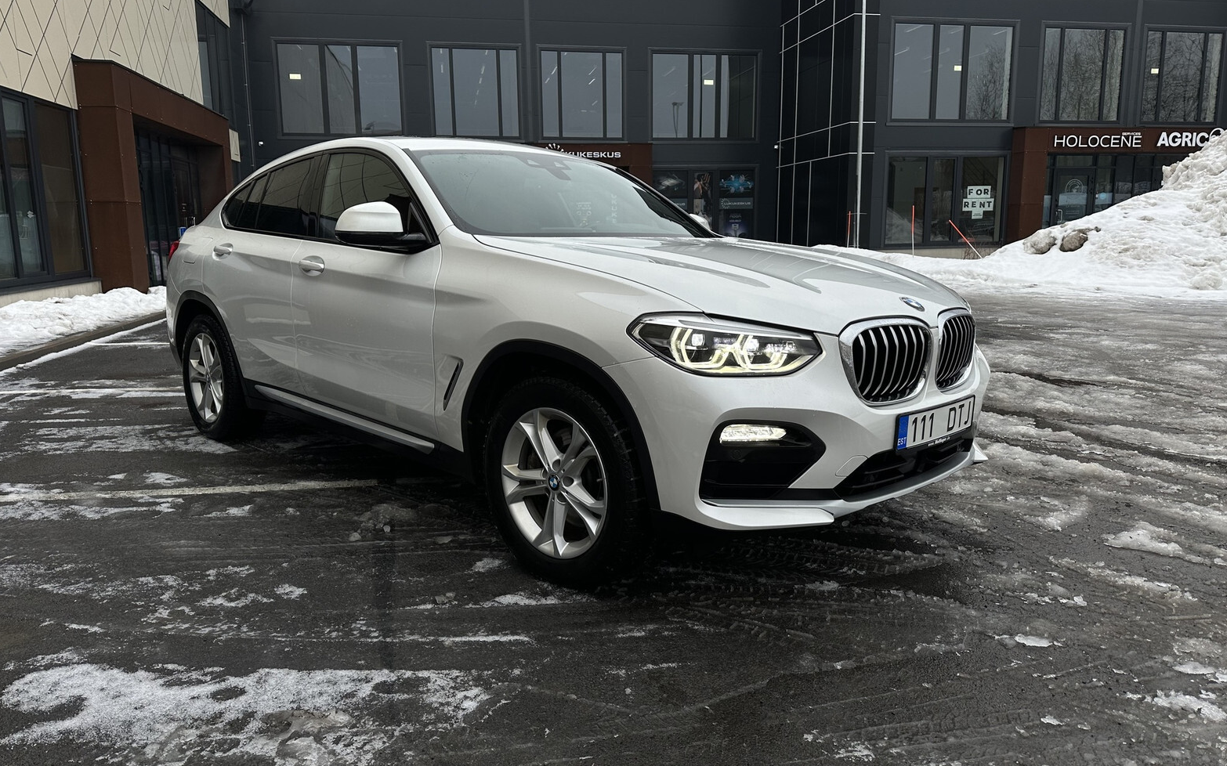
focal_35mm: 26
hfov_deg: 70.4
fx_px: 869
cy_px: 378
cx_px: 610
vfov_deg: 47.6
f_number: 1.78
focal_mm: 6.86
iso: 64
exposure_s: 1/167
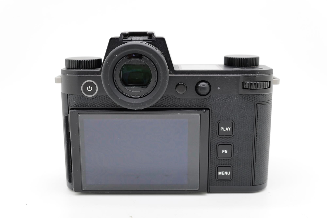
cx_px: 164
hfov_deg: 45.4
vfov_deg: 31.2
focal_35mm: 43
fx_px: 391
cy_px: 109
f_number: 9
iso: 800
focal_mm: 43
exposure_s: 1/60
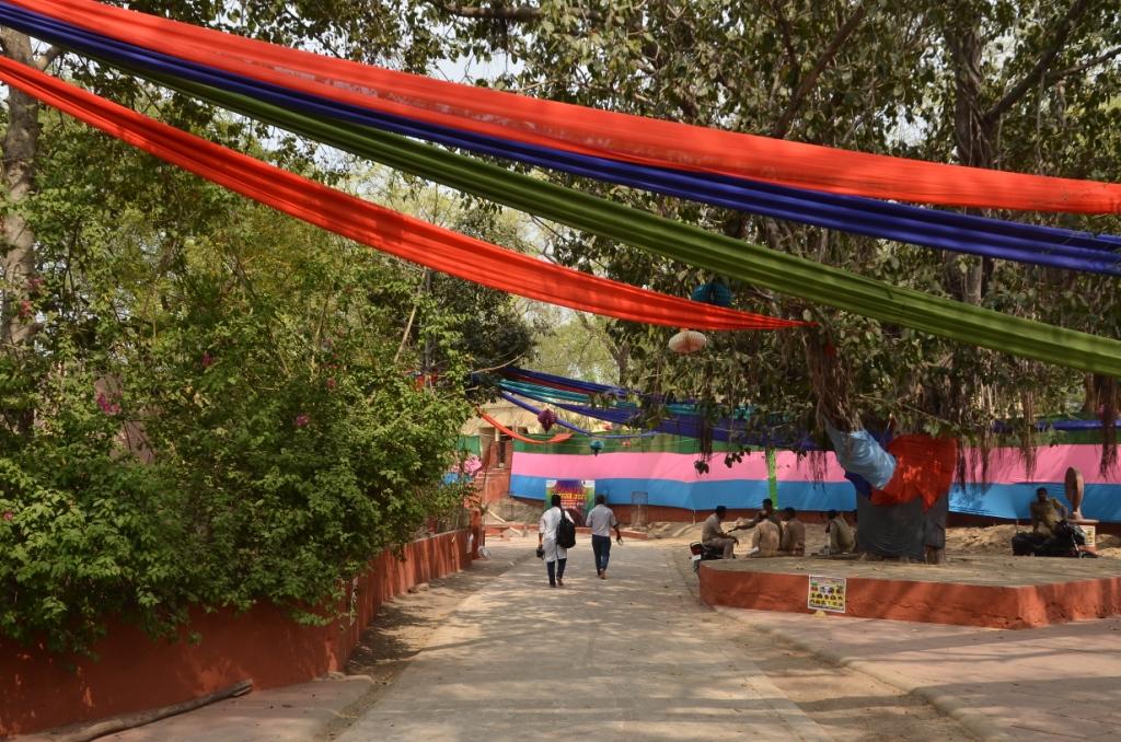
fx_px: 1119
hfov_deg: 53.2
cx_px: 560
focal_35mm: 36
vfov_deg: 36.7
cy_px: 371
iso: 100
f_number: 8
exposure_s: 1/160
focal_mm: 24
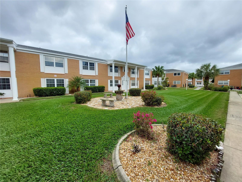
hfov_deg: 106.2
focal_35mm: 13
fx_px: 91
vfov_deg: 89.9
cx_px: 121
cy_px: 91
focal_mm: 1.74
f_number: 2.2
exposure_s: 1/1148
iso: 50
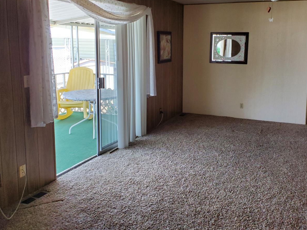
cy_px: 85
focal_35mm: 33
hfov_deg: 54.9
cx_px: 185
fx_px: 293
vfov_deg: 42.6
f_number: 2.4
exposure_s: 1/120
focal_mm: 4.3
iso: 250
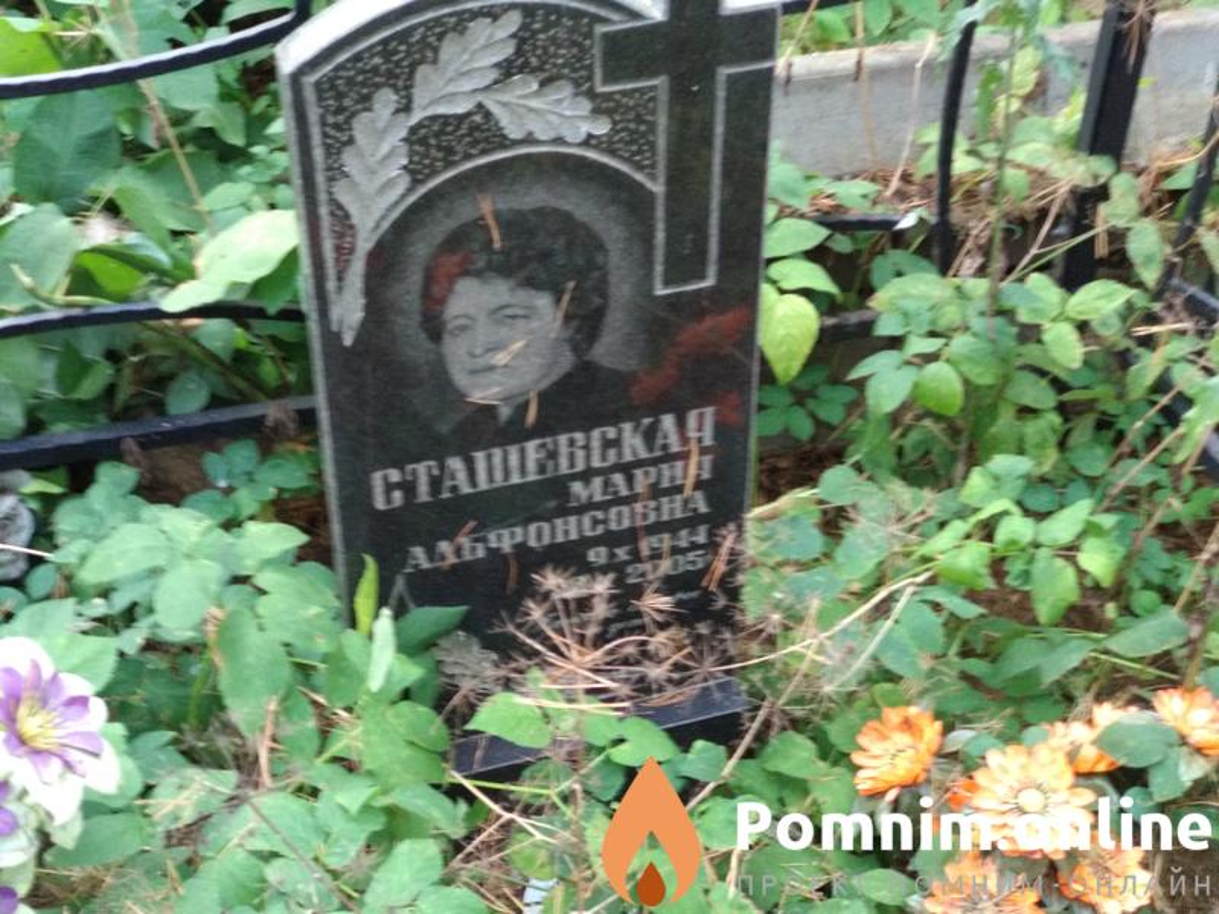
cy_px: 457
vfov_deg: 28.0
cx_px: 610
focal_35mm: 52
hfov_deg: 36.8
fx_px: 1831
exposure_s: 1/30
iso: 800
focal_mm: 5.99
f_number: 2.6
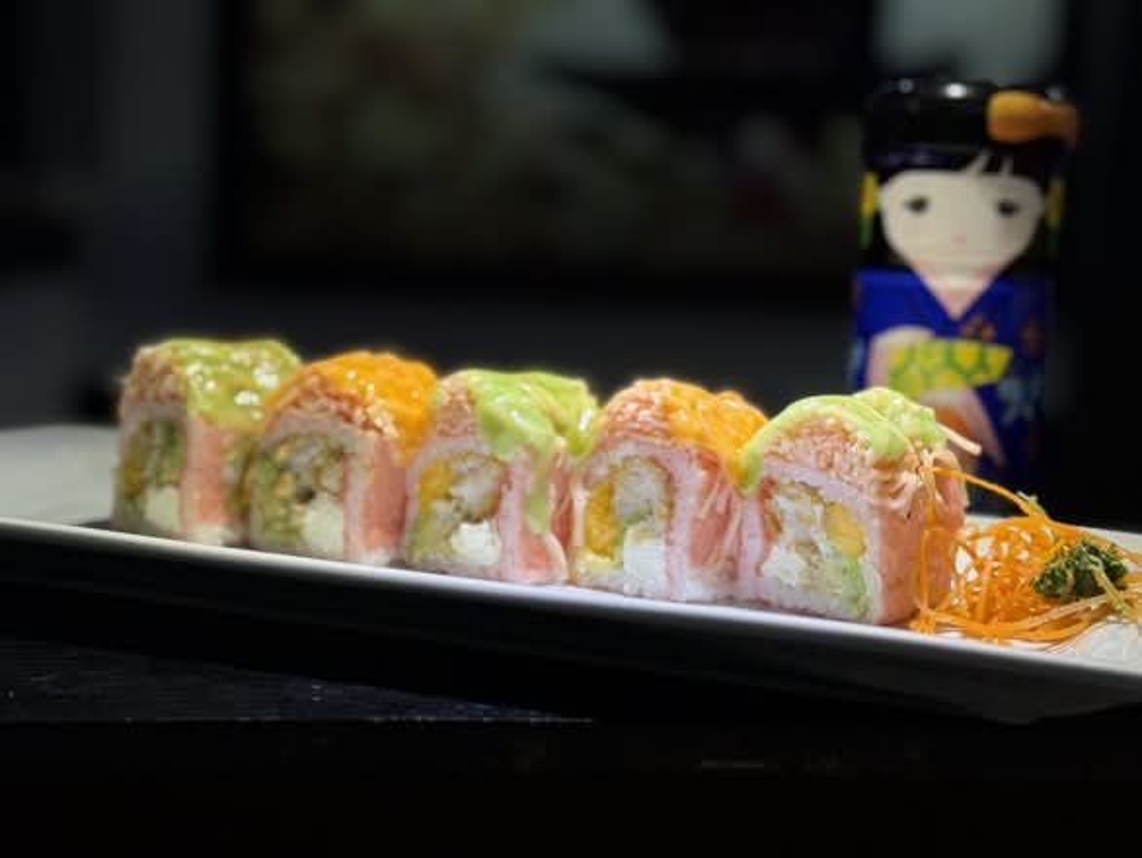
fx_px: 1584
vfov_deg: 30.3
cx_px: 571
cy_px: 429
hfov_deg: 39.6
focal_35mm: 48
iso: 50
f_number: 1.78
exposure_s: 1/60
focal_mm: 6.76
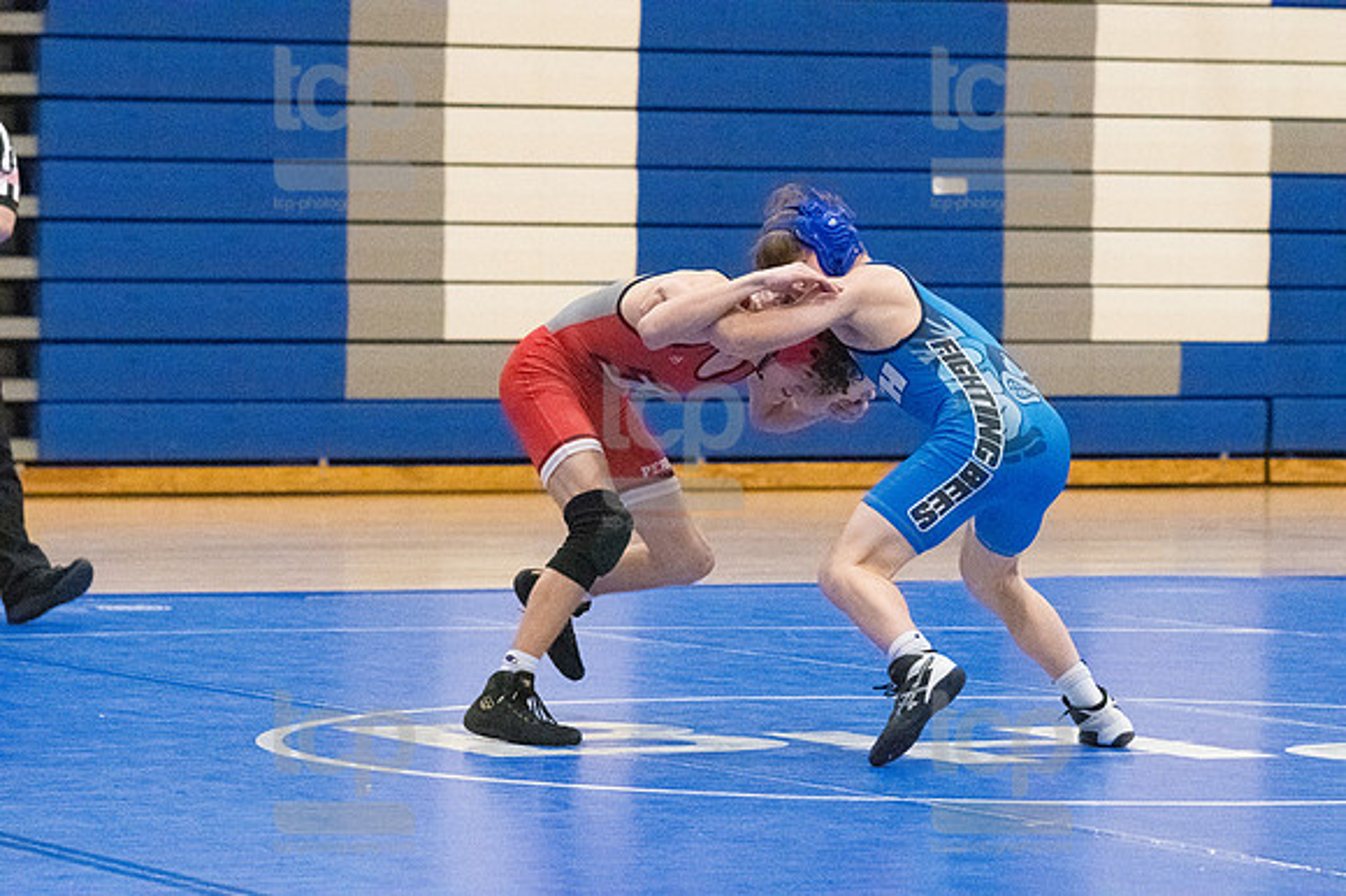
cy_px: 448
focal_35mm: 183
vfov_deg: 7.5
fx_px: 6838
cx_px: 673
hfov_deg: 11.2
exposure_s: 1/1600
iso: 10000
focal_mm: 122
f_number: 4.5
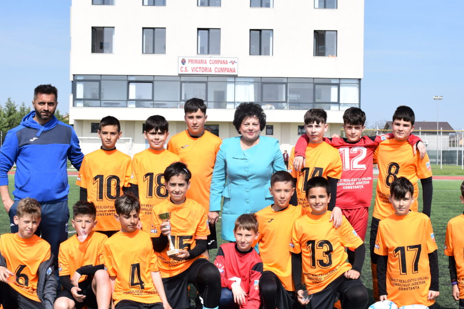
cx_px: 268
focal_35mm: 63
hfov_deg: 31.8
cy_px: 161
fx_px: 812
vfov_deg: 21.6
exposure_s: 1/320
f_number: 9
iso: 100
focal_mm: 30
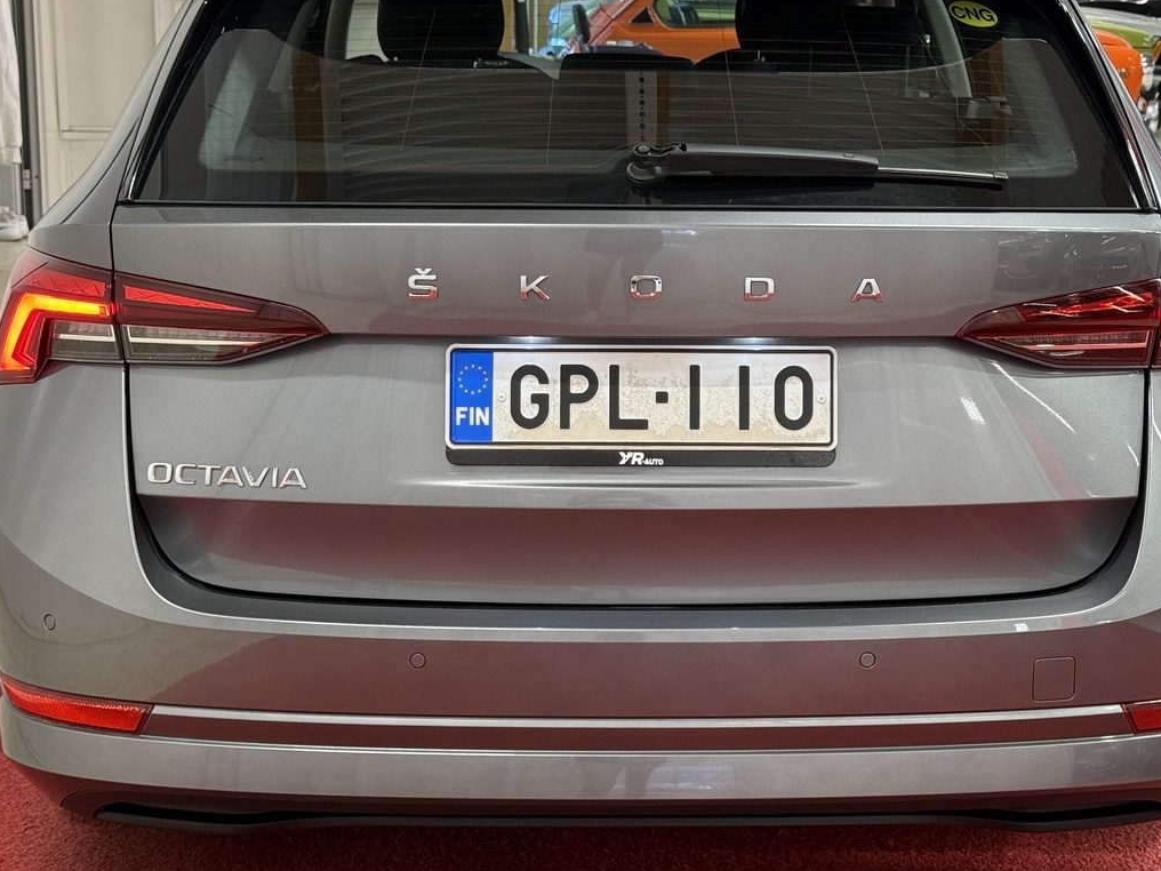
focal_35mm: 68
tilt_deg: -10.1
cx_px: 662
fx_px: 2281
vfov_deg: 21.6
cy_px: 347
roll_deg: -0.7
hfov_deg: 28.5
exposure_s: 1/50
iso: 100
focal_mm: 6.76
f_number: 1.78
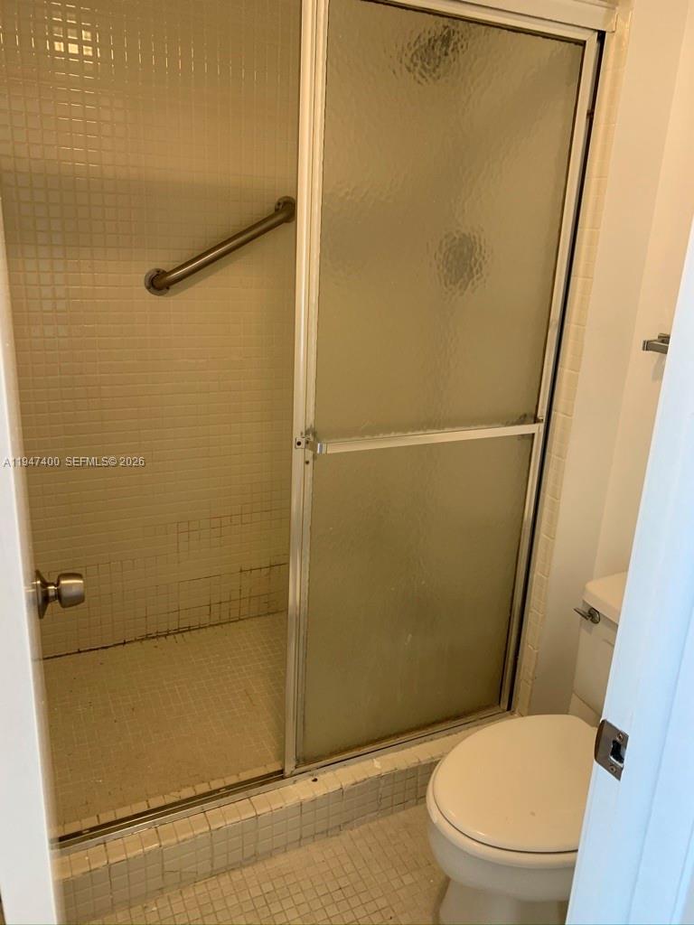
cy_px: 462
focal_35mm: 26
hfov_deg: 53.1
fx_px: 695
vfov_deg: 67.3
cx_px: 347
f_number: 1.8
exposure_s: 1/60
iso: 80
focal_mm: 4.25
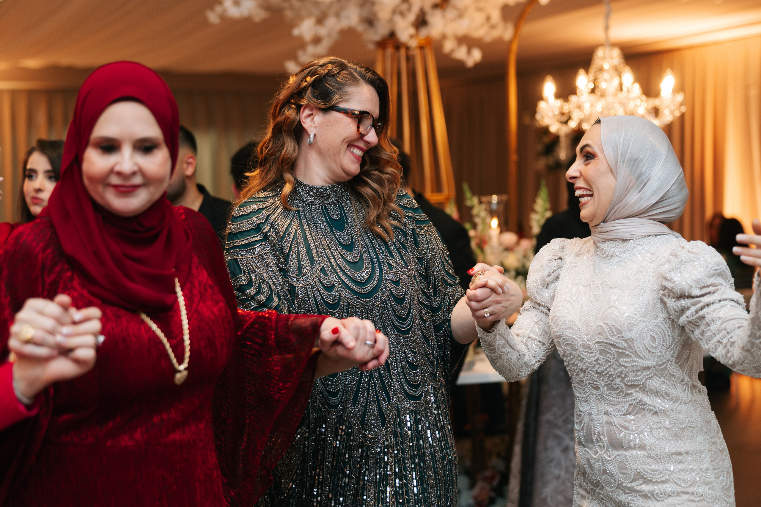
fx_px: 1320
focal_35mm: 62
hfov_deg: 32.2
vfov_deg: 21.8
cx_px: 380
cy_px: 254
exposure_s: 1/160
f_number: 2.4
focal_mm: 60
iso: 640
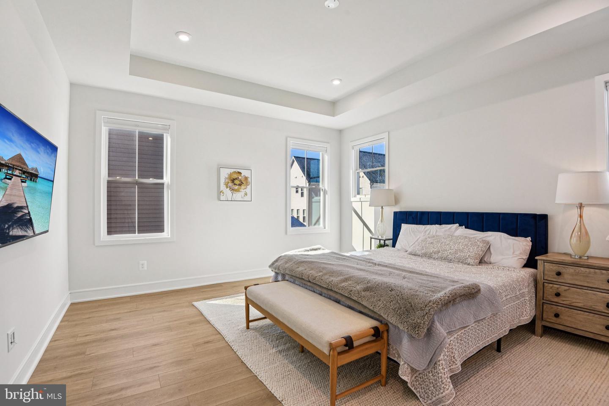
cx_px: 304
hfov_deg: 96.7
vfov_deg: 73.7
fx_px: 271
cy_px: 203
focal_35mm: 16
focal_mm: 16
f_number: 8
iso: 400
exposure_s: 1/250
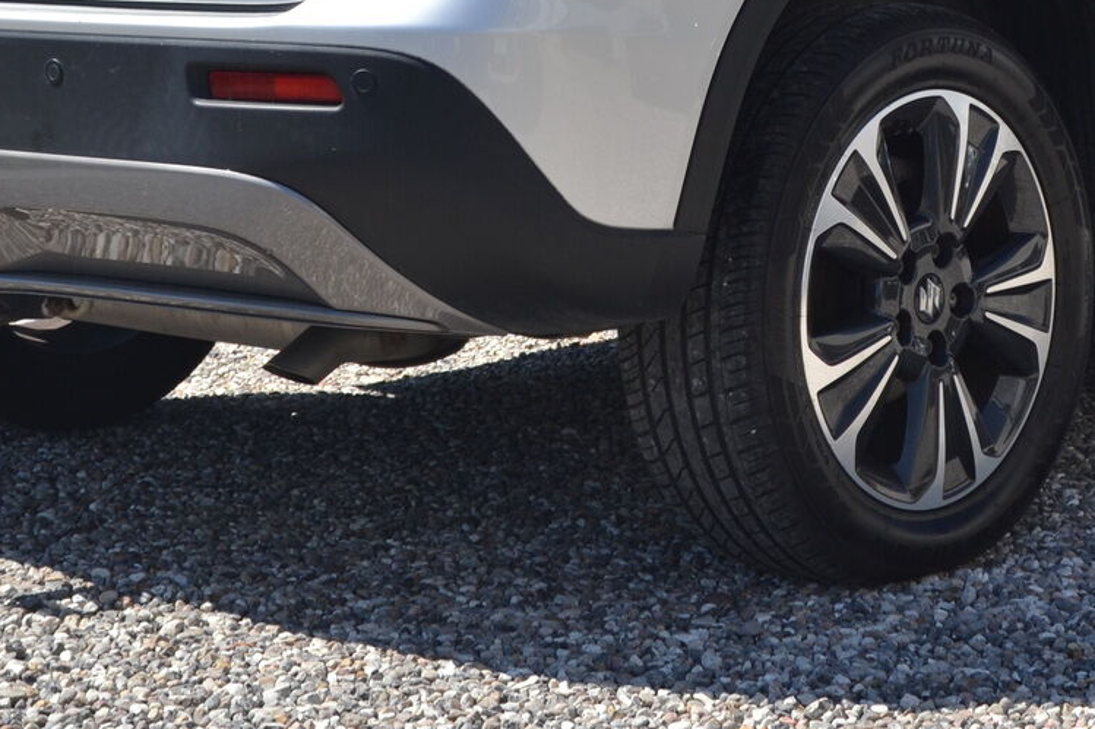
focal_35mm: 100
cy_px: -126
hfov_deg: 20.3
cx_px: 757
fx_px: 3041
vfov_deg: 13.3
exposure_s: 1/250
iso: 100
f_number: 8
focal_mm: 26
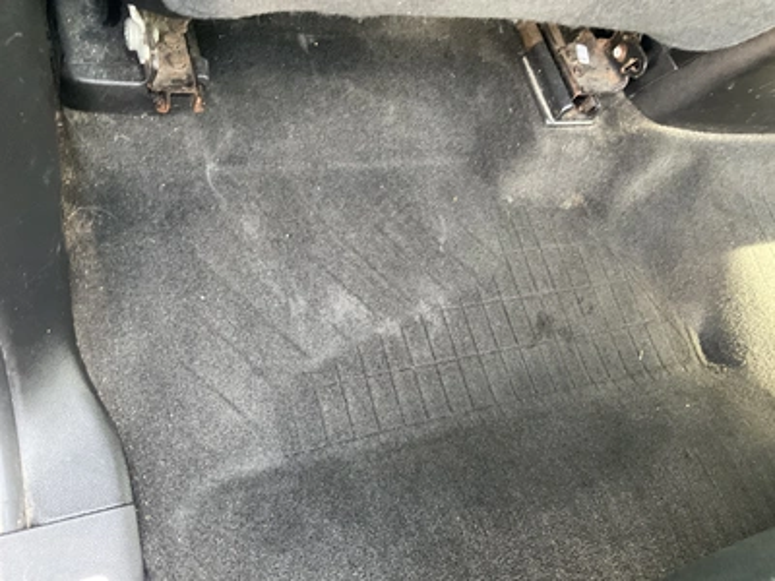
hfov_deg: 61.7
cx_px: 388
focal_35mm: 29
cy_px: 290
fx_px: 649
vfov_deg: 48.2
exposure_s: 1/57
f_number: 1.8
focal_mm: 3
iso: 320
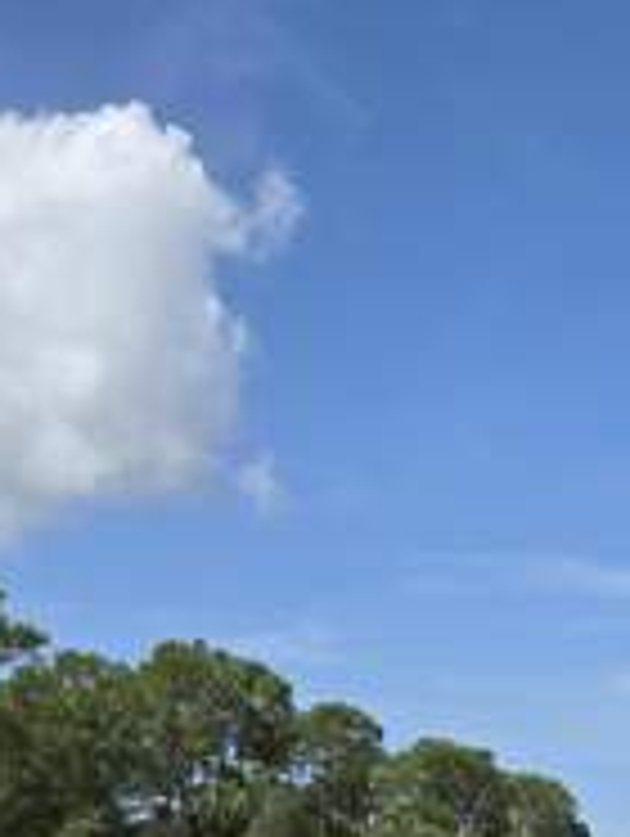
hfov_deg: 18.3
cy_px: 783
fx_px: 1913
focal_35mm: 79
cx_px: 598
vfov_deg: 23.9
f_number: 1.8
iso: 25
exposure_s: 1/2969
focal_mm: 5.4
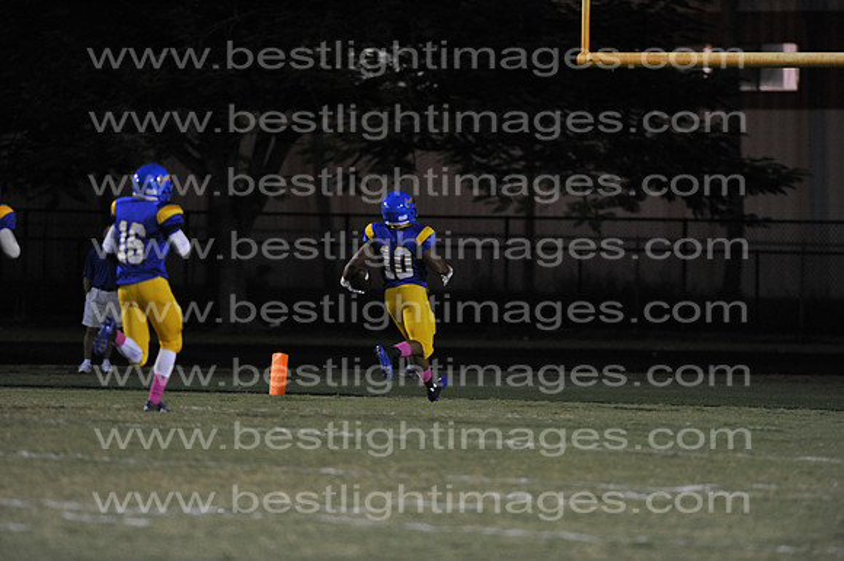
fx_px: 7029
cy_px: 280
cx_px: 422
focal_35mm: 300
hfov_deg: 6.9
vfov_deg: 4.6
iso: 5000
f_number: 4
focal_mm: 300
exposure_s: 1/500
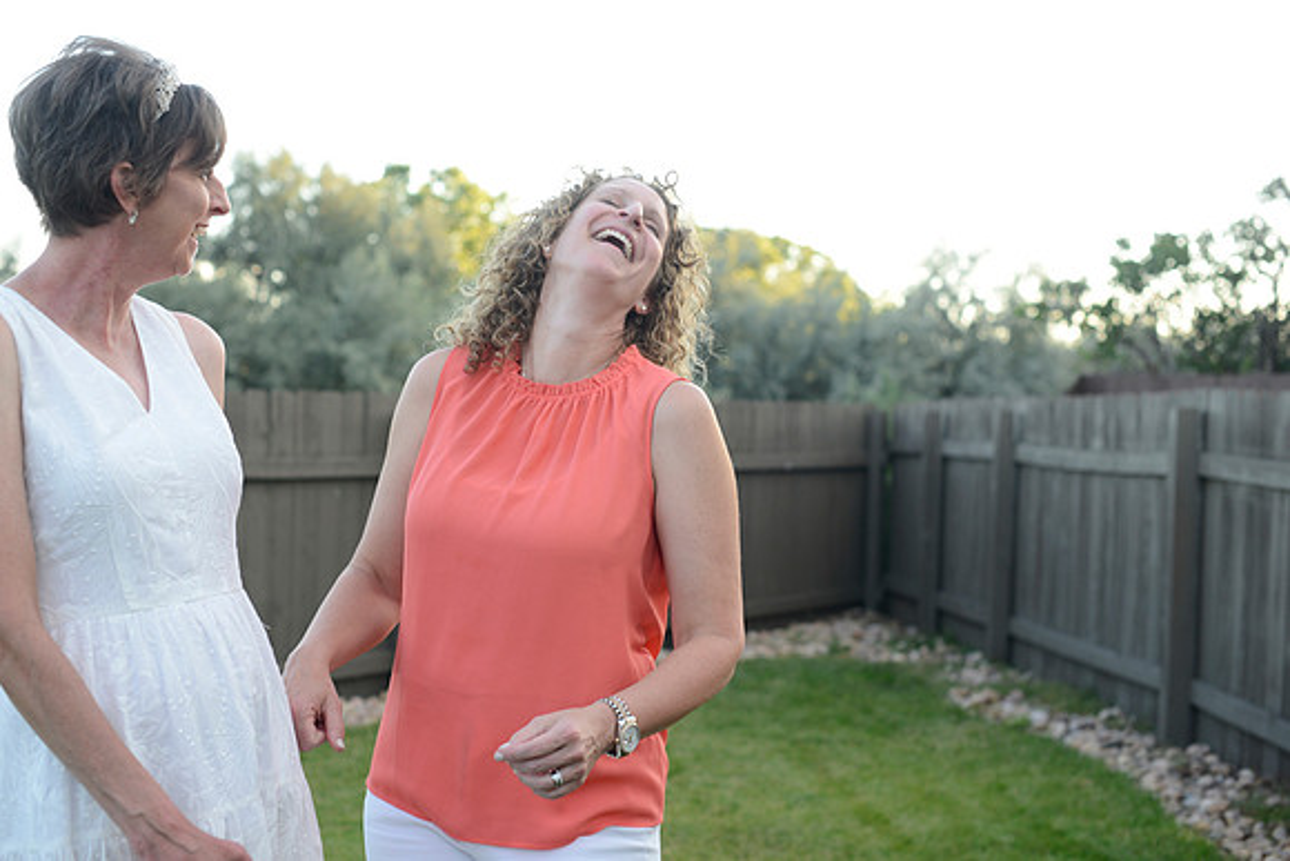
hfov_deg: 39.6
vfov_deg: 27.0
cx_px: 645
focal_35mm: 50
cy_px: 430
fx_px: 1792
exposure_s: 1/200
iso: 400
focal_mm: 50
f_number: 4
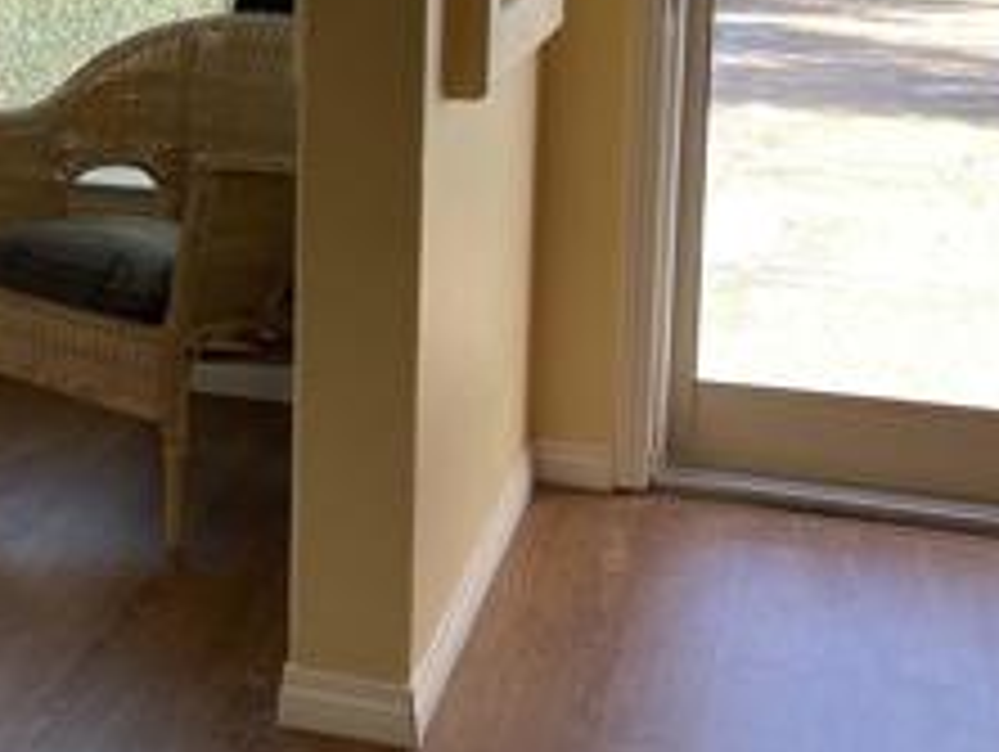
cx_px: -184
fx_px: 2080
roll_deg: +0.8
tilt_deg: -9.8
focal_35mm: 72
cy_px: 72
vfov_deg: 20.1
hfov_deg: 24.6
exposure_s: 1/191
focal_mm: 5.1
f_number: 1.6
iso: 32
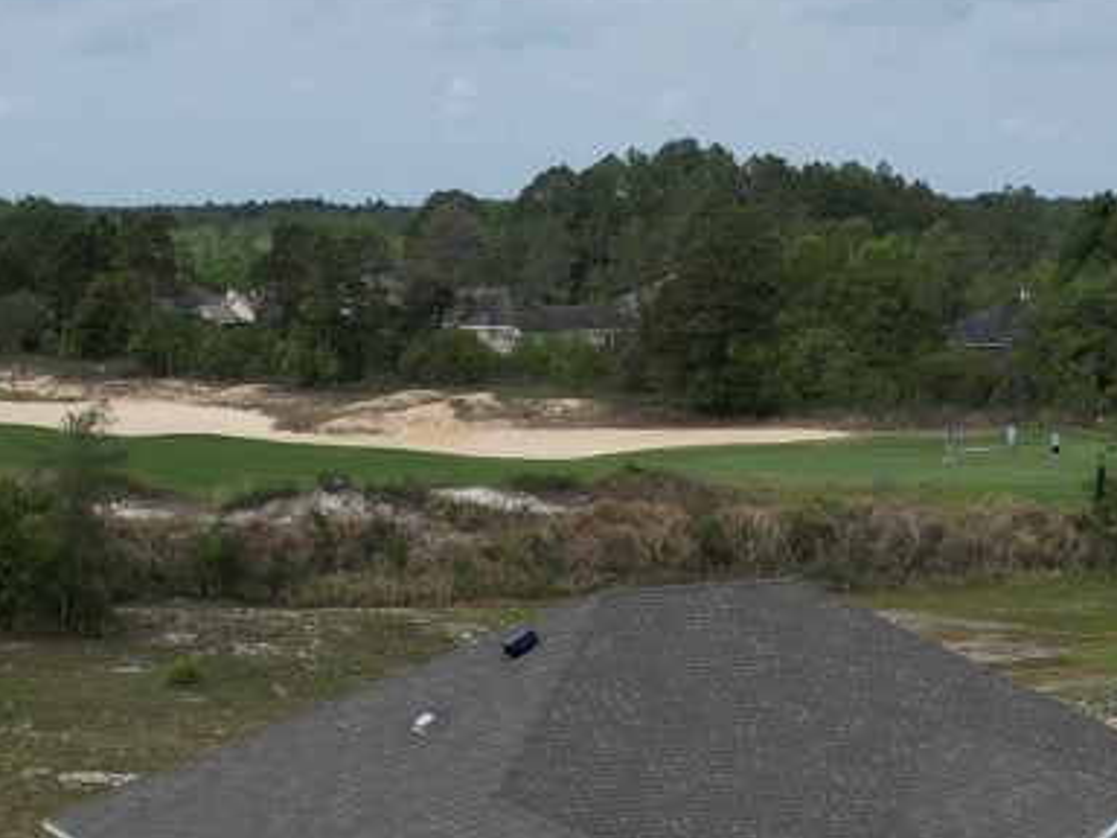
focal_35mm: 64
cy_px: 1097
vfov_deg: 20.8
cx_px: 733
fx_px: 2065
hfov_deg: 30.1
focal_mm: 6.72
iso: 100
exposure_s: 1/2500
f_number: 1.7
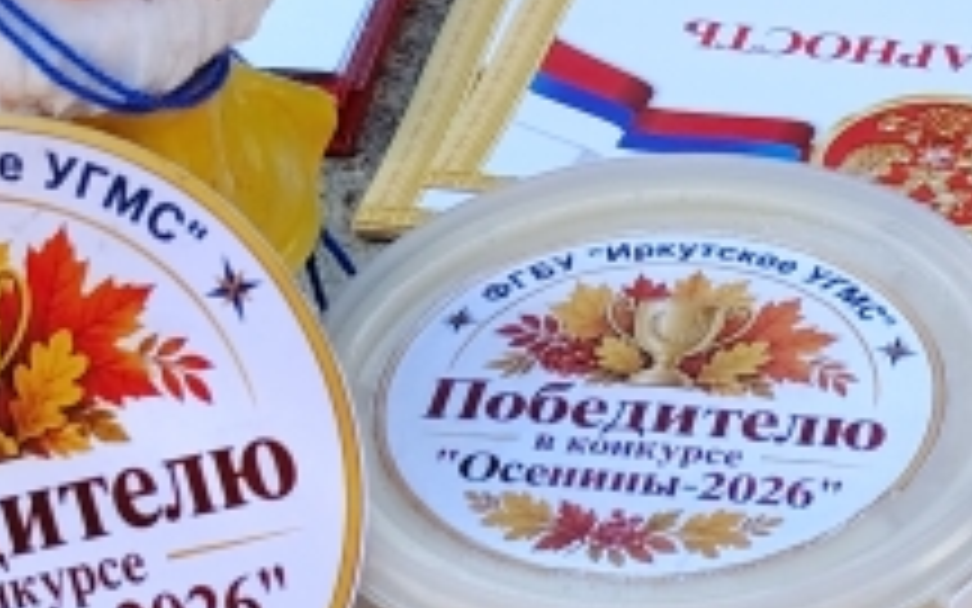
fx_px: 3762
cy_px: 25
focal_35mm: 142
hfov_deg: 14.7
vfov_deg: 9.2
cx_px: 441
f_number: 1.75
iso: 681
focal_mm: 5.25
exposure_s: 1/900
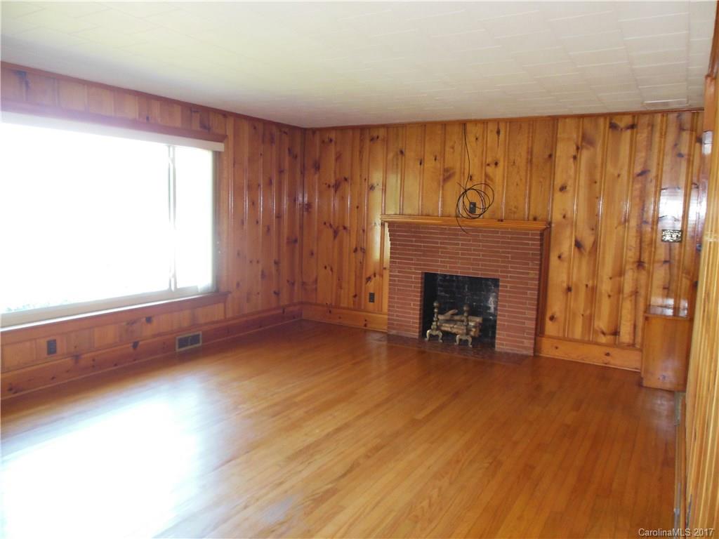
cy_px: 270
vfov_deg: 54.9
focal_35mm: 25
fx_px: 519
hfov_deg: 69.4
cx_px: 360
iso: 400
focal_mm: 4.5
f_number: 3.2
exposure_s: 1/25
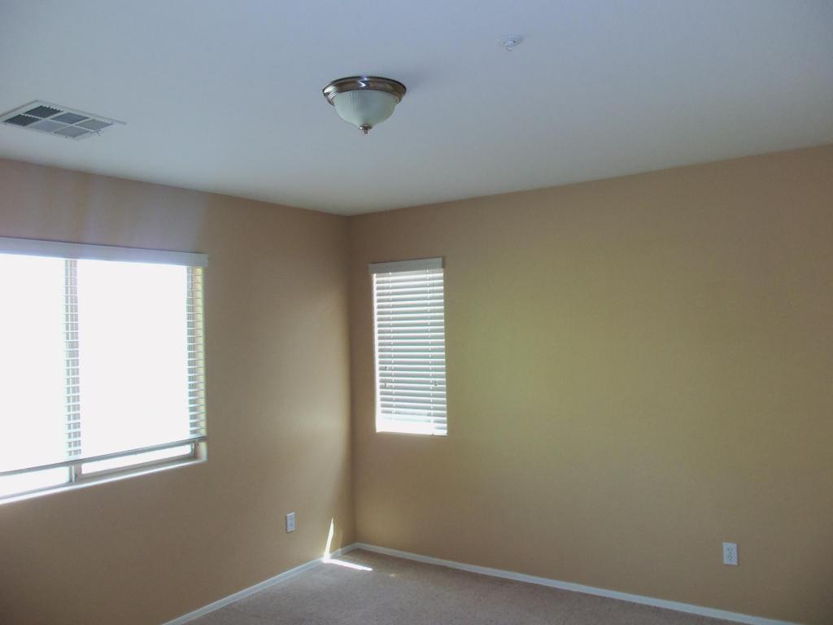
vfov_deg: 48.2
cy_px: 312
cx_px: 416
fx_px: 698
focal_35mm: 29
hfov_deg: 61.7
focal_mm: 5.2
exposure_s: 1/30
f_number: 3.4
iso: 160
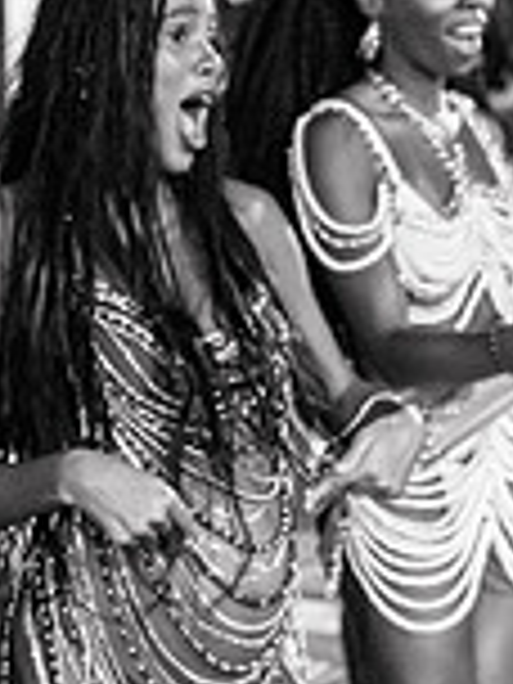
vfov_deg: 22.2
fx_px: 1739
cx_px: 315
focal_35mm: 88
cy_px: 461
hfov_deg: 16.8
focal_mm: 24
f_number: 1.8
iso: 2500
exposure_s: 1/200
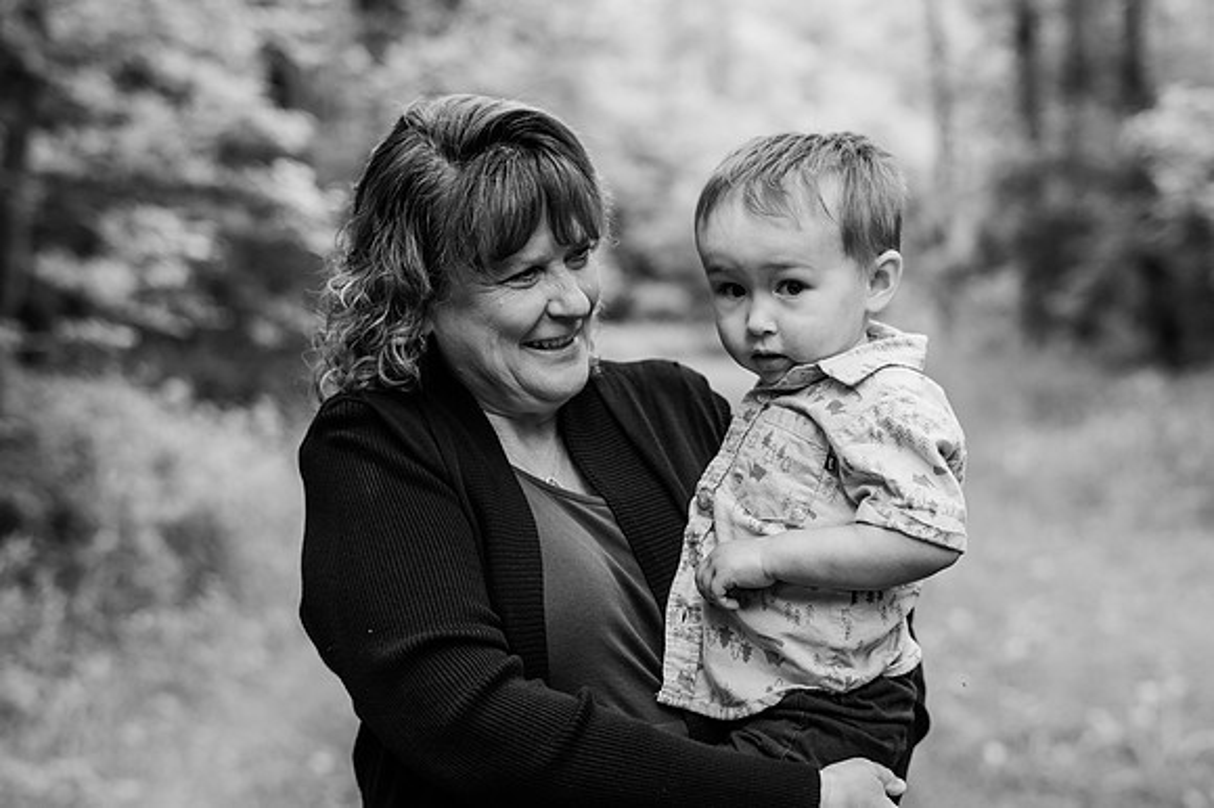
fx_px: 1955
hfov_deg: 34.5
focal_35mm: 58
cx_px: 607
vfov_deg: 23.4
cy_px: 404
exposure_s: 1/200
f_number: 2.8
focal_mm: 58
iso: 320
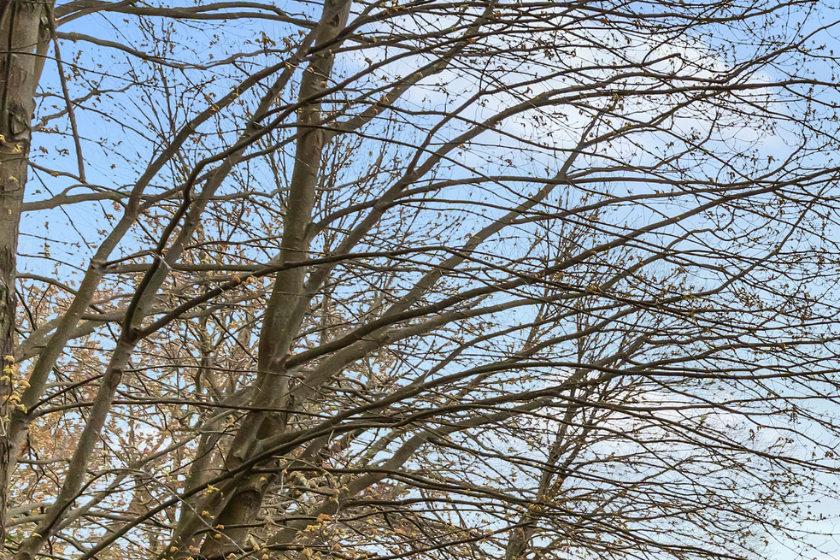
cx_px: 1254
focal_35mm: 50
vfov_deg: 23.7
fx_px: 1166
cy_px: 732
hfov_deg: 27.5
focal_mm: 16
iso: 1600
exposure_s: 1/500
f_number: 7.1
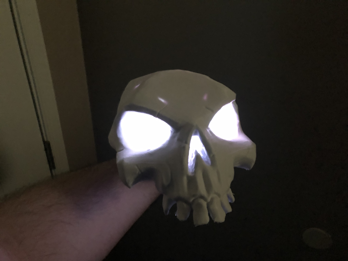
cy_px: 130
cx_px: 174
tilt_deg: -30.3
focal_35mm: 28
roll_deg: -0.3
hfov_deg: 63.4
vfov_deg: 49.7
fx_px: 281
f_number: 1.8
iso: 320
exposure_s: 1/4
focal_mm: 4
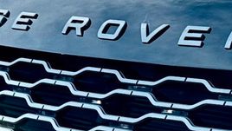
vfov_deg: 6.0
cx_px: 332
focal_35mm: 200
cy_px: 208
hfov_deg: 10.4
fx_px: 1231
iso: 64
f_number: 1.78
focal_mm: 6.76
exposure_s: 1/1215
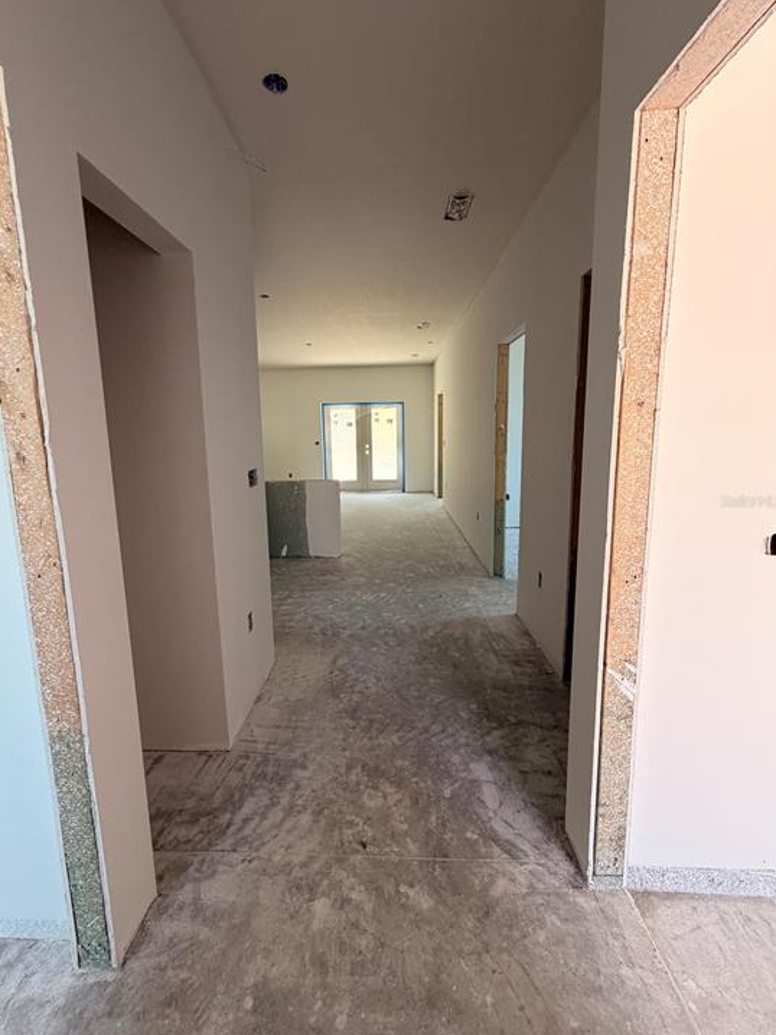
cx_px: 371
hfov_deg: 81.7
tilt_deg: -8.0
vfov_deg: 98.1
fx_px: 448
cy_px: 501
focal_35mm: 15
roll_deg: +1.3
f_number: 2.2
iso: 250
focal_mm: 2.22
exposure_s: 1/121
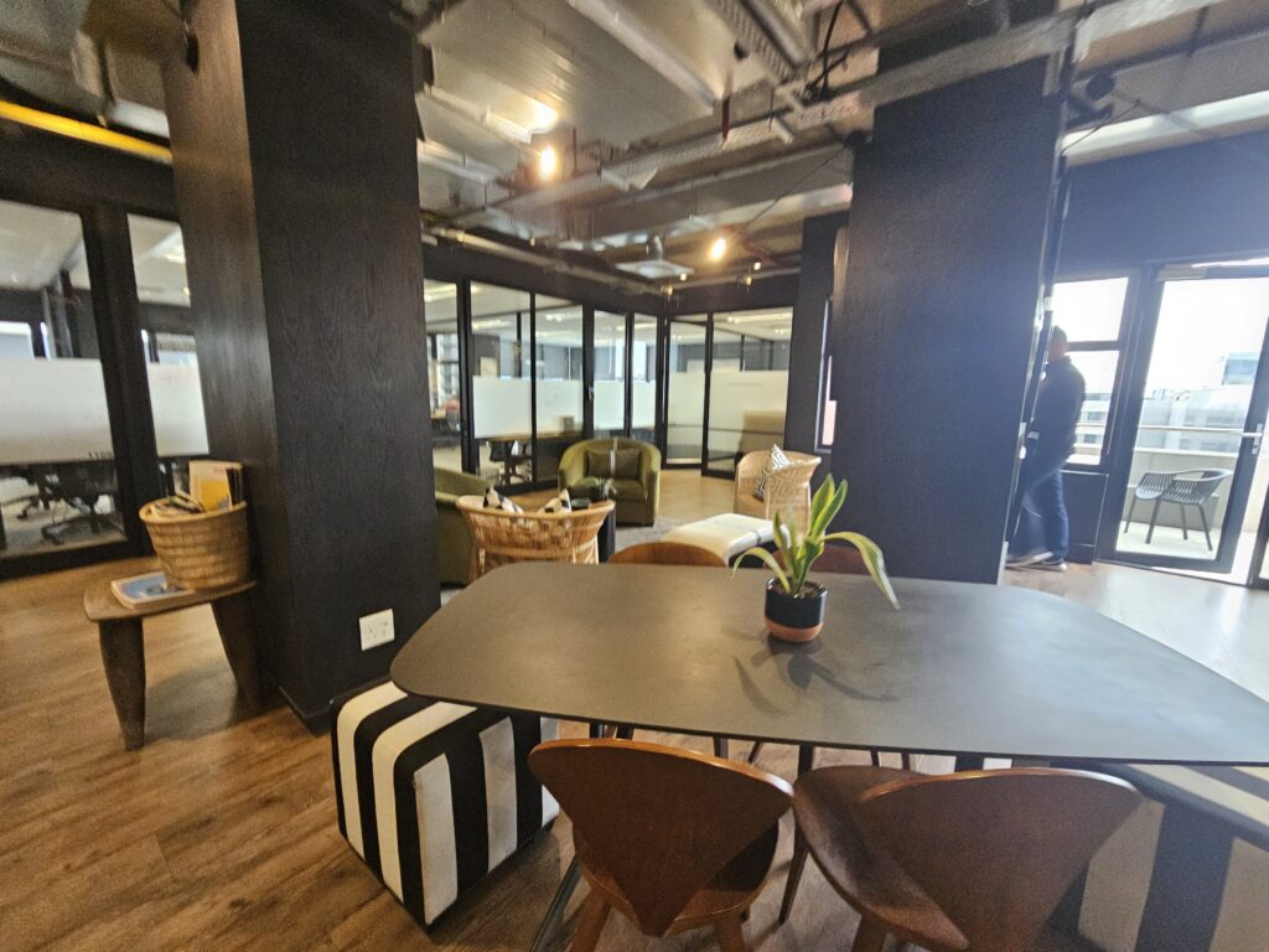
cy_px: 476
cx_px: 634
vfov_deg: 89.9
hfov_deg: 106.2
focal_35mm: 13
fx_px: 477
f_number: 2.2
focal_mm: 2.2
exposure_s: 1/30
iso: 400
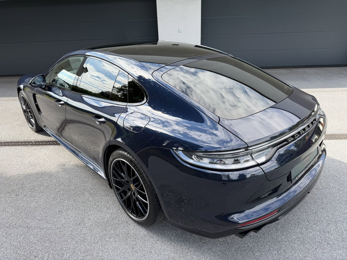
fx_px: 241
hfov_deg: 71.6
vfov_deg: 56.8
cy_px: 130
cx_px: 174
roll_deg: +2.3
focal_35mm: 24
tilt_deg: -25.5
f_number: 1.78
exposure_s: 1/979
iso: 80
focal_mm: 6.76
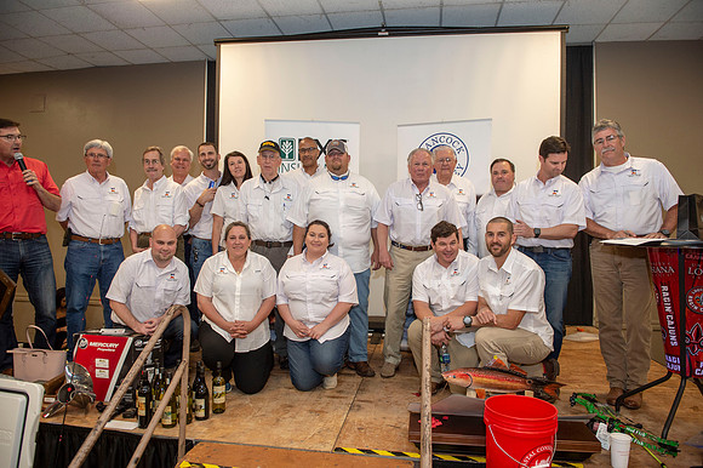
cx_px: 352
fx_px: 468
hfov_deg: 73.8
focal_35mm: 24
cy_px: 234
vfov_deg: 53.1
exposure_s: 1/125
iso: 800
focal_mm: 24
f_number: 3.5
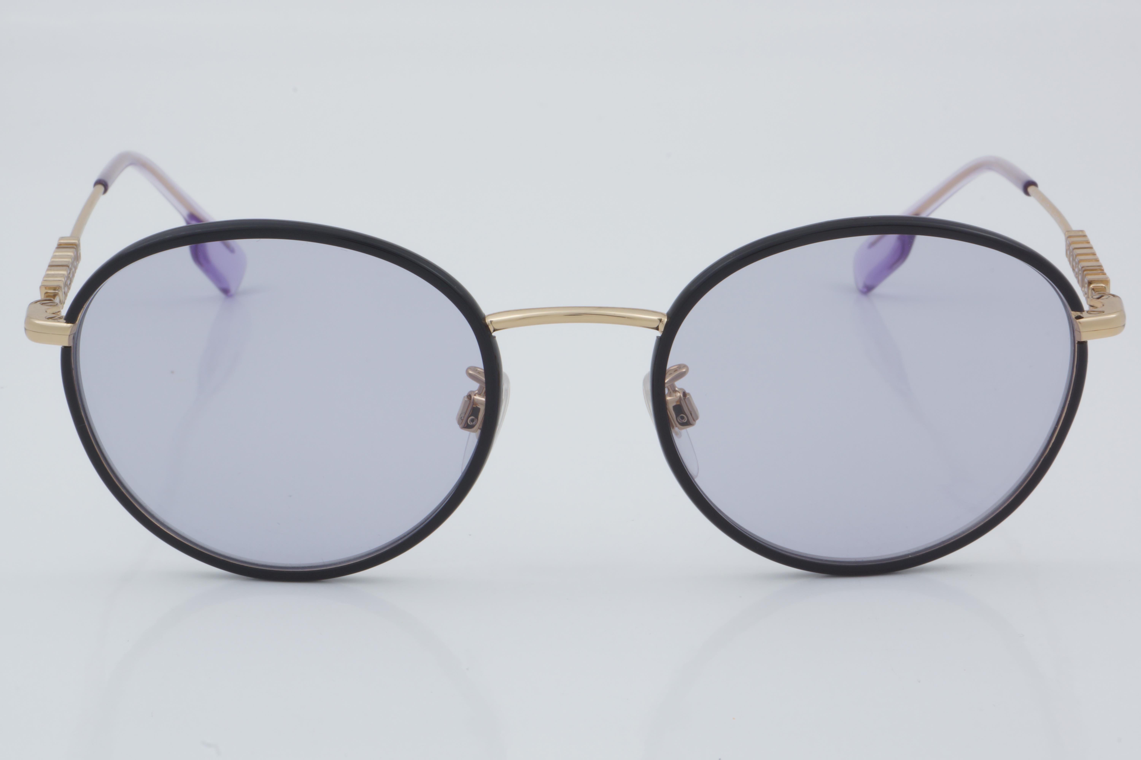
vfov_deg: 16.6
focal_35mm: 82
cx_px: 570
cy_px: 380
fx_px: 2615
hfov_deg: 24.6
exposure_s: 1/4
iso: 100
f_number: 32
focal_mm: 55
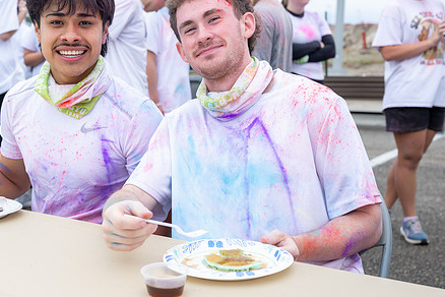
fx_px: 655
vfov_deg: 25.5
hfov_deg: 37.2
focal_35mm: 53
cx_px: 160
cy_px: 151
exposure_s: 1/250
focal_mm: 33.5
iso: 160
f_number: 4
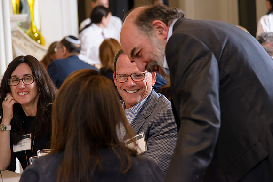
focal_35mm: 120
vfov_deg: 11.4
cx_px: 136
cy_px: 91
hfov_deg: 17.1
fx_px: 910
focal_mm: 120
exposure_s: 1/125
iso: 800
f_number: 5
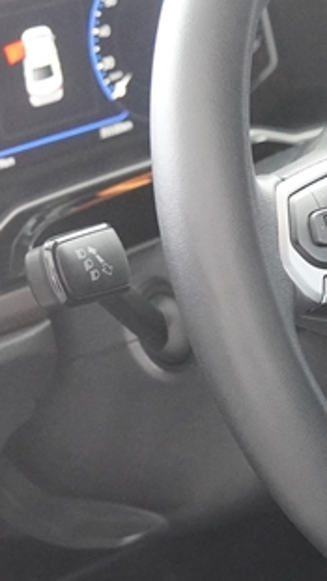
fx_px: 2389
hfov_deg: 7.7
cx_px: 467
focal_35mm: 155
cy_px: 270
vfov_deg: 13.9
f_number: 2.8
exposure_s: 1/160
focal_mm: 30
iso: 4000
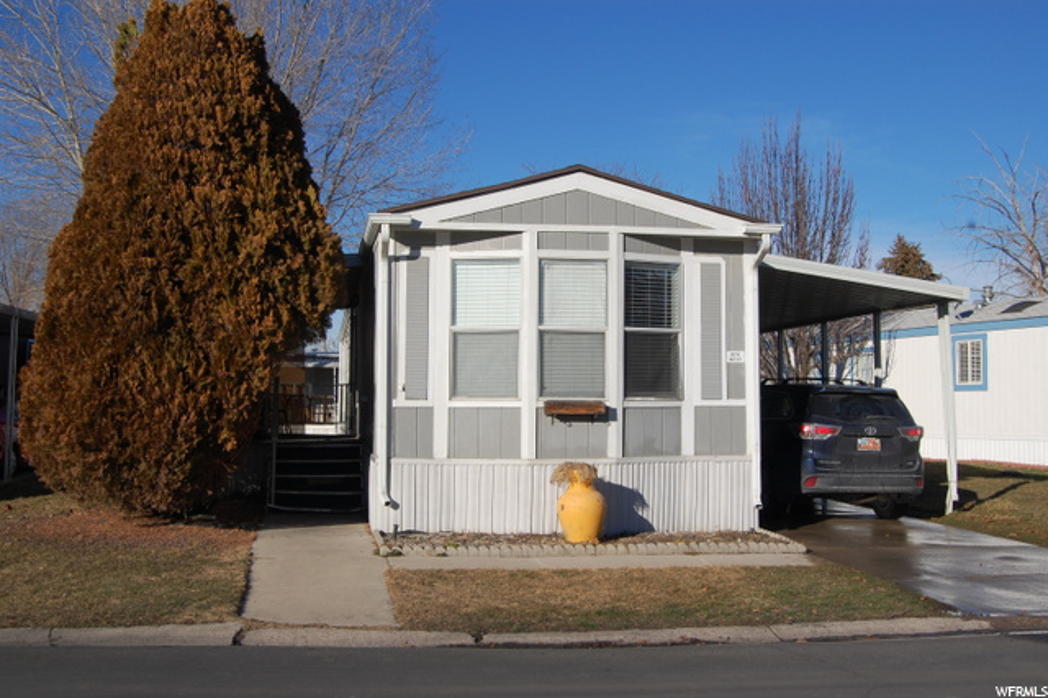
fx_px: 1135
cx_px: 524
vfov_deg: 34.2
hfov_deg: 49.6
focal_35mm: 39
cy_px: 349
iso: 200
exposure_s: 1/400
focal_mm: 26
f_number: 10
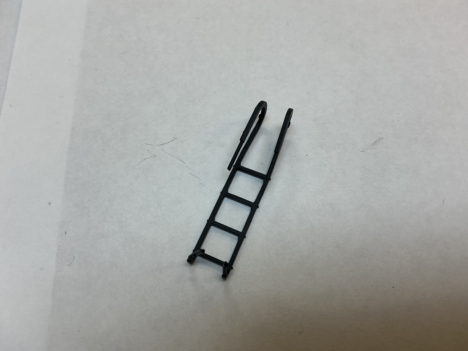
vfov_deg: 48.2
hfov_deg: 61.7
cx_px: 234
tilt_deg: -68.1
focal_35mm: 29
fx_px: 392
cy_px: 176
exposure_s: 1/100
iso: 20
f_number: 1.8
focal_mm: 3
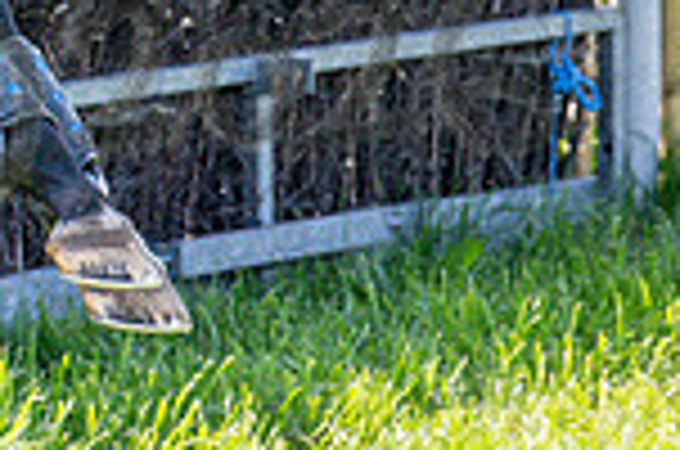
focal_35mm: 420
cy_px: -526
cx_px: -470
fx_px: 7917
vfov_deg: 3.2
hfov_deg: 4.9
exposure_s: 1/2000
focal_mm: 70
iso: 400
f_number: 4
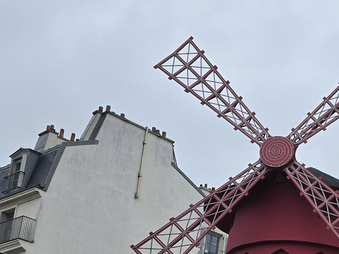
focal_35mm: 92
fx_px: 901
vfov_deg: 15.4
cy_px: 323
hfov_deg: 18.2
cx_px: 549
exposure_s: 1/180
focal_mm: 6.3
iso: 20
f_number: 1.7
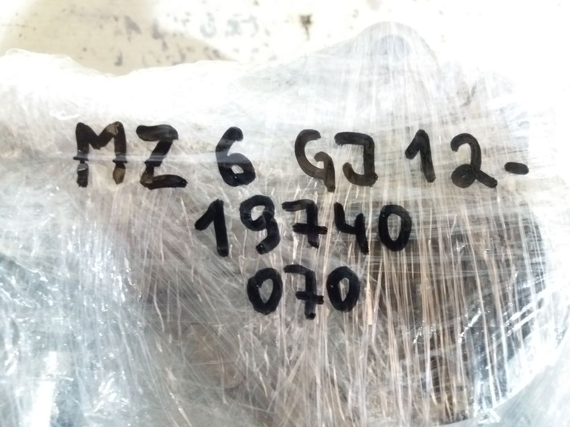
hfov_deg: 63.4
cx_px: 285
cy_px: 214
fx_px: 461
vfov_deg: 49.7
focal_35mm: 28
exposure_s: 1/17
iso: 500
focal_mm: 3.7
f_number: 1.9
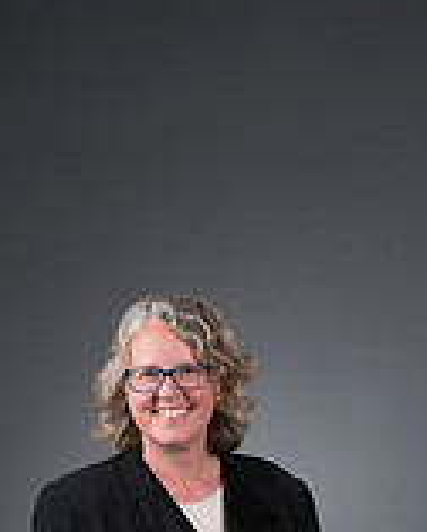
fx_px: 3390
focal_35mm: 215
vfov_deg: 8.8
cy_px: 752
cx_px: 156
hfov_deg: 7.2
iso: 160
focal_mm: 80
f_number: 5.6
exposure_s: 1/250
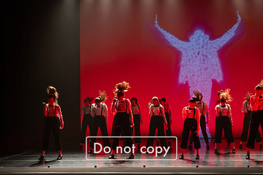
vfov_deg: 19.3
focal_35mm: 71
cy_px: 87
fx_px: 516
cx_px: 133
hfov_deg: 28.6
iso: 4000
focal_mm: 70
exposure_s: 1/320
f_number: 5.6
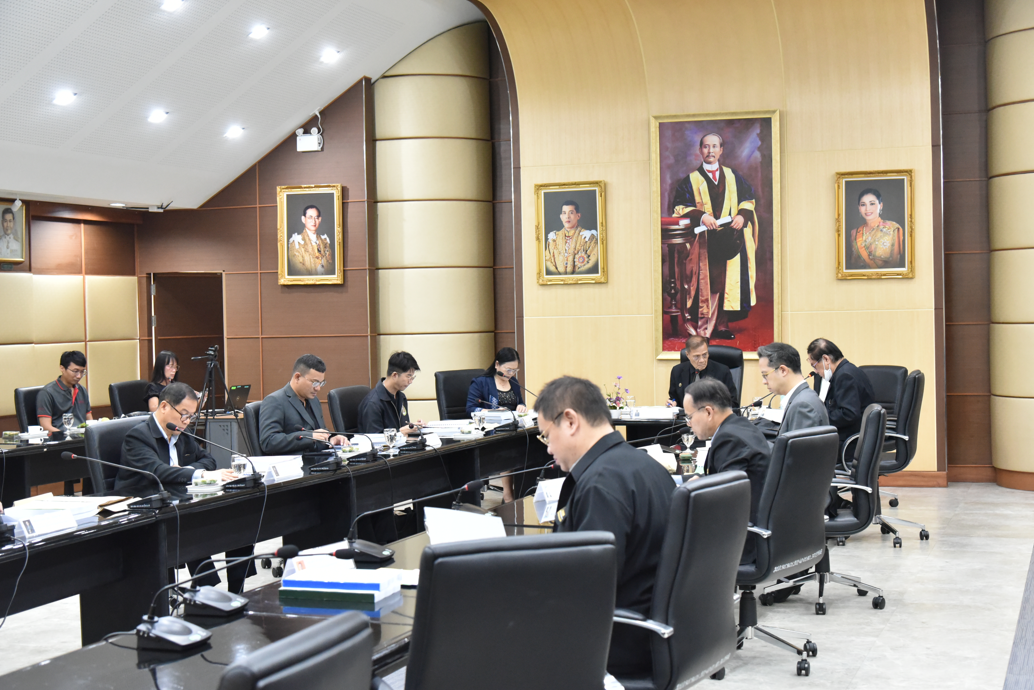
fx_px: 1494
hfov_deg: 38.2
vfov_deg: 26.0
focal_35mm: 52
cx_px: 536
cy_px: 350
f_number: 5
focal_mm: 50
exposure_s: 1/100
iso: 6400
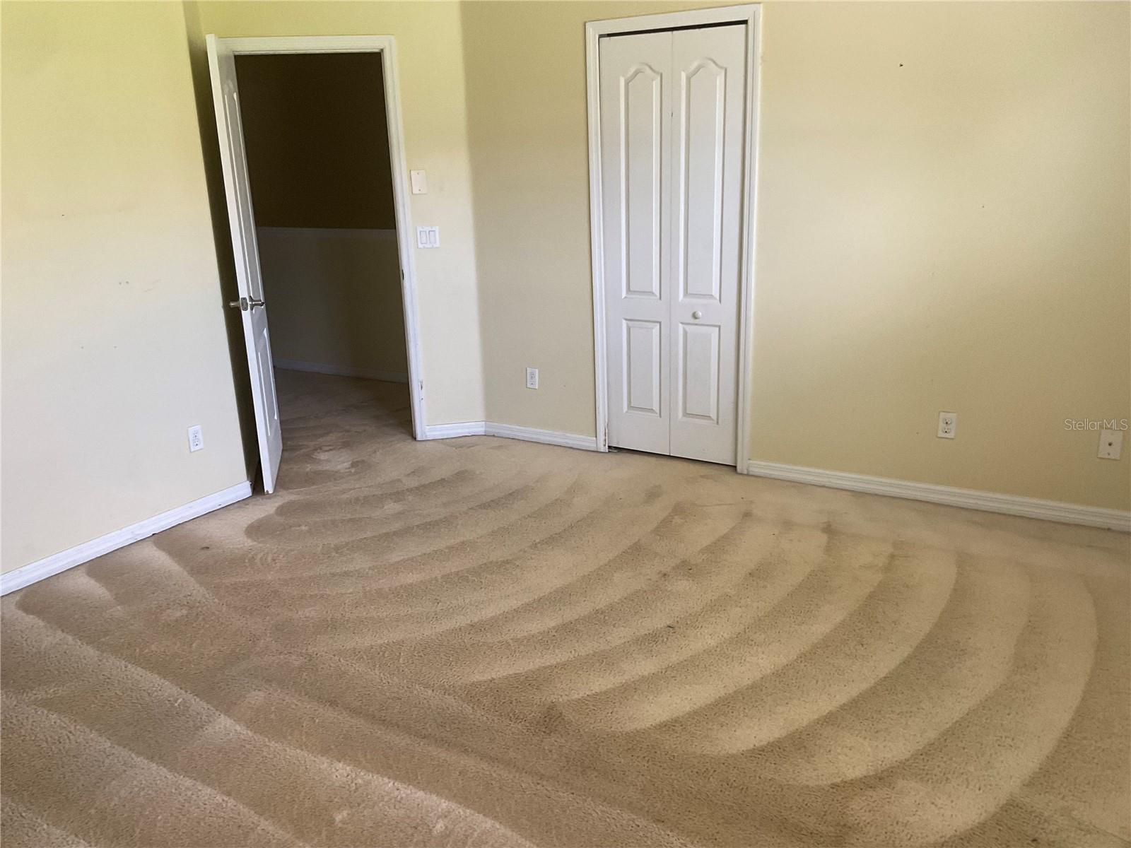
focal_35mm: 29
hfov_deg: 61.7
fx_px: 948
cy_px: 424
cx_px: 566
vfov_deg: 48.2
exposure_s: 1/60
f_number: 1.8
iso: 100
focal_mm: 3
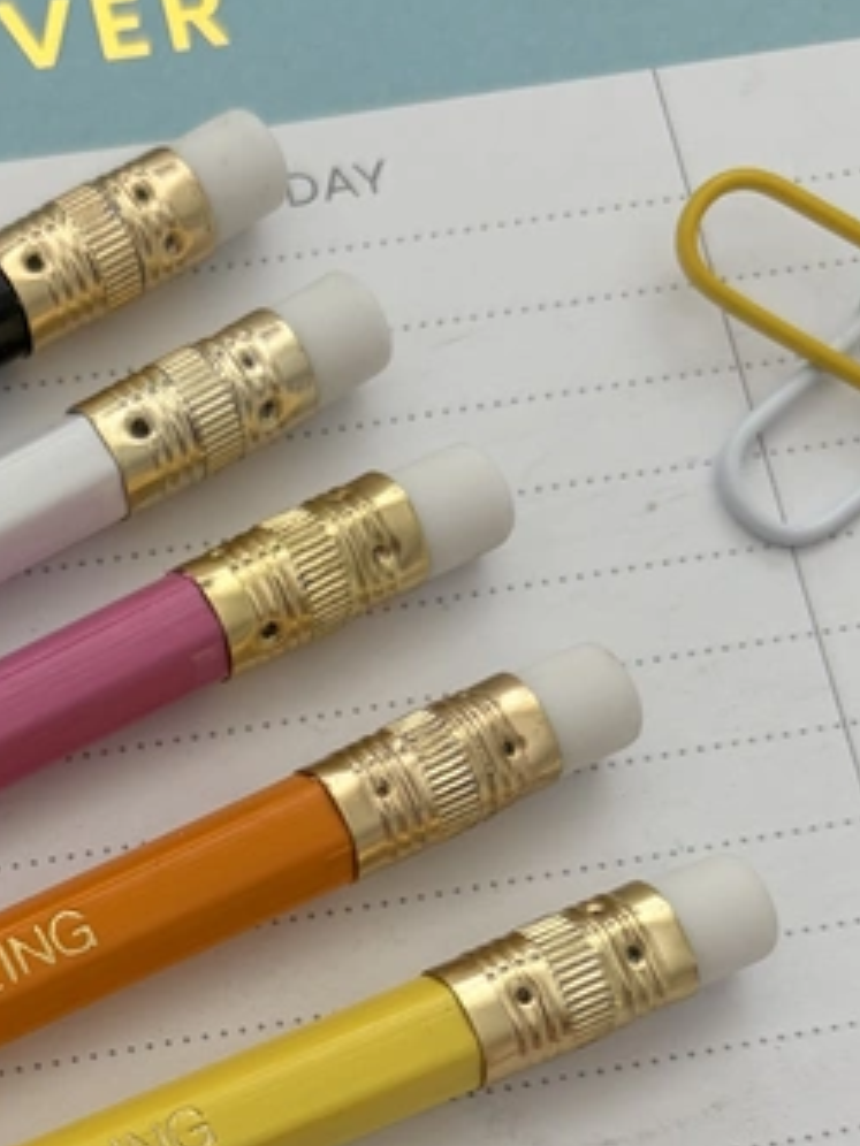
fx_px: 2286
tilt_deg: -74.9
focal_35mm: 69
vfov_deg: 27.4
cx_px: -69
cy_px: 980
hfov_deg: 20.4
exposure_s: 1/121
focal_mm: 5.96
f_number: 1.6
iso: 50
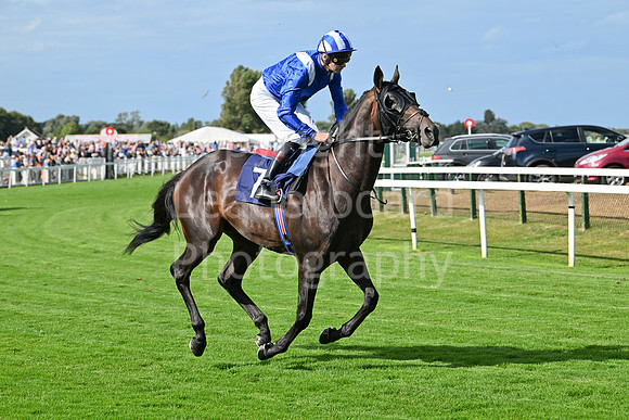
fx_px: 1922
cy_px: 210
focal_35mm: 110
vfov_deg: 12.5
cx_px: 314
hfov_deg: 18.6
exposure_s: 1/2500
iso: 500
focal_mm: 110
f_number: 5.6
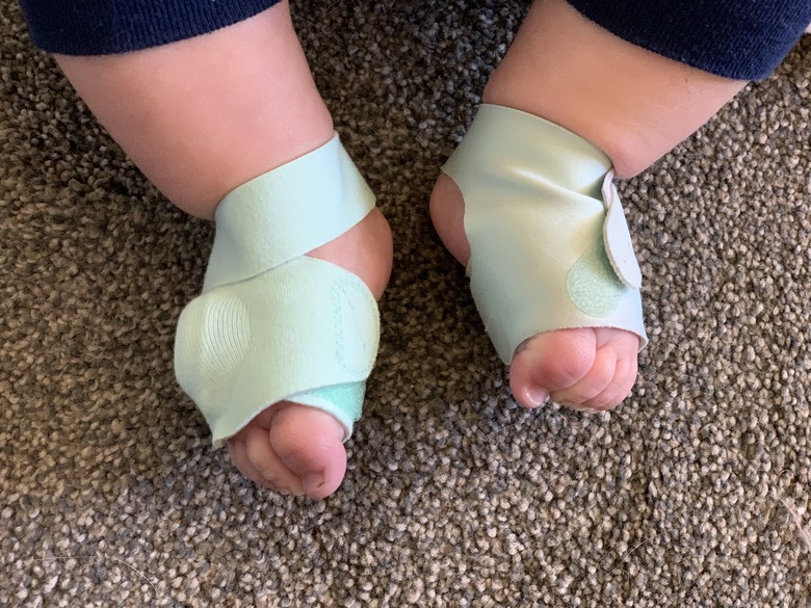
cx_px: 406
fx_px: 1218
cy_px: 304
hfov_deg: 36.8
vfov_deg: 28.0
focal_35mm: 52
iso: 400
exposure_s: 1/52
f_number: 2.4
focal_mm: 6
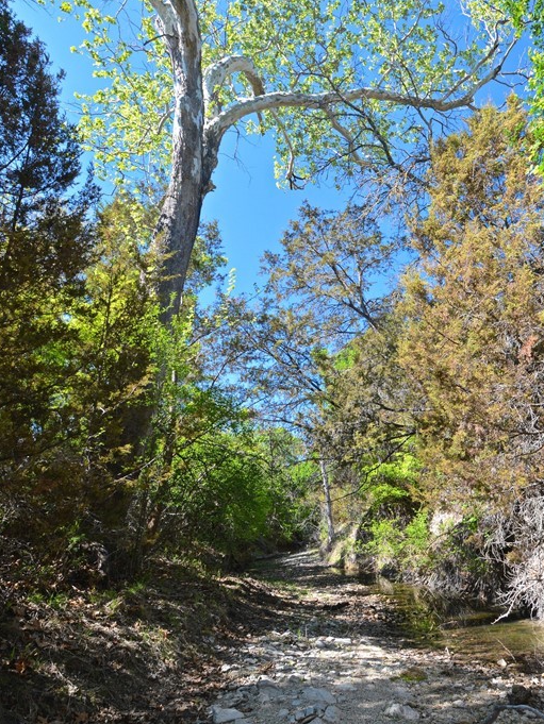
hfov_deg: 57.4
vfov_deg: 73.9
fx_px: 482
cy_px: 343
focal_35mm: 23
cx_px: 368
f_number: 9
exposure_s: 1/40
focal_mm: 10
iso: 200
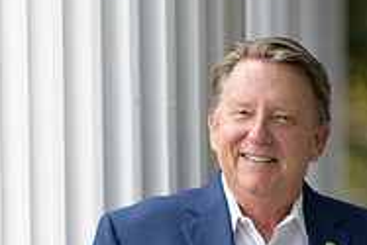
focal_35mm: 287
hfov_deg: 7.2
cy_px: 337
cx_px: 101
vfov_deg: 4.8
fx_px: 2928
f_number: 2
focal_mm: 85
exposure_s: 1/250
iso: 31
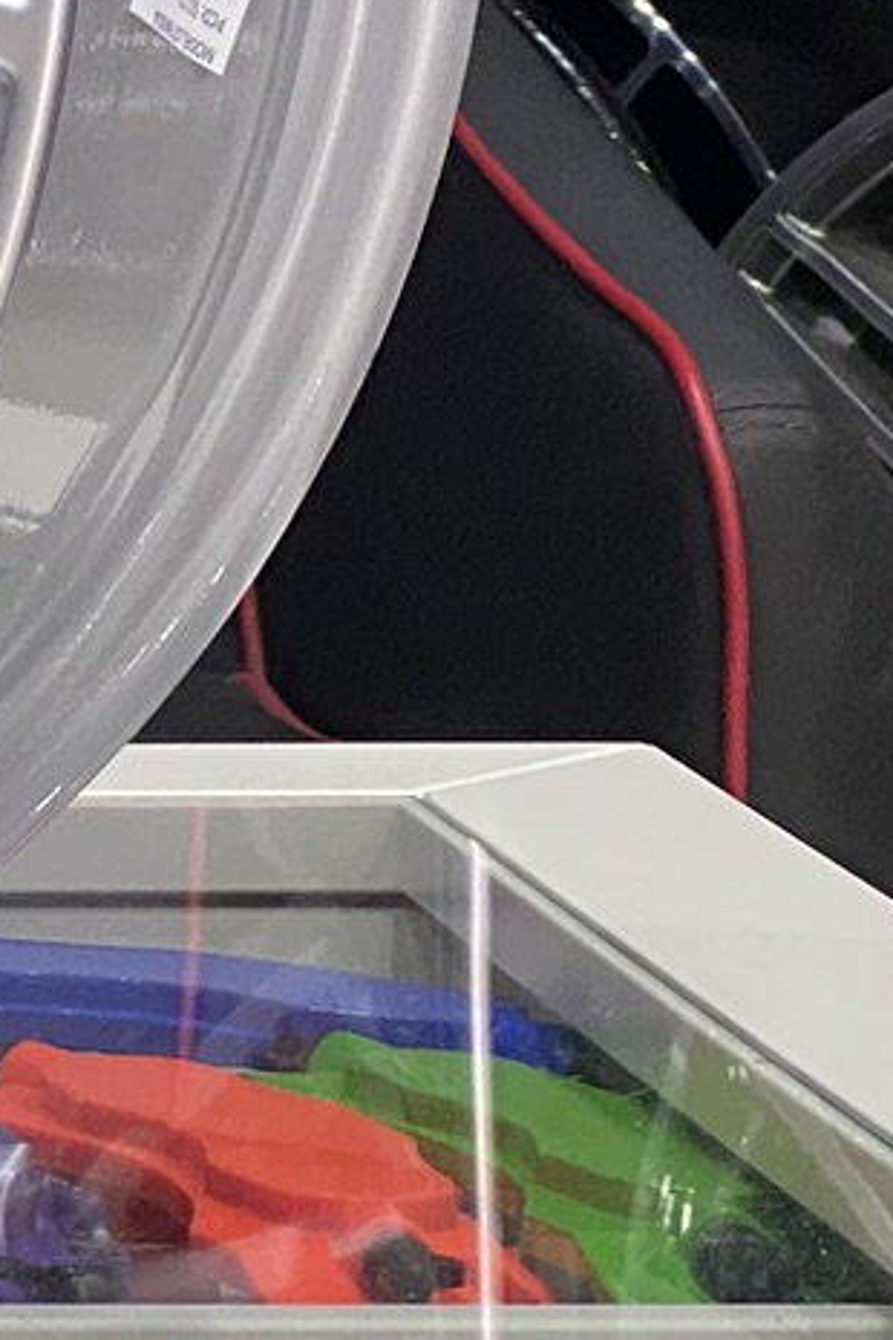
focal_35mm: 238
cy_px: -271
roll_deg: +0.1
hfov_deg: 5.5
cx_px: -1446
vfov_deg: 8.6
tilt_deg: -1.3
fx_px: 8855
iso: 200
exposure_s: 1/50
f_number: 2
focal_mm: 6
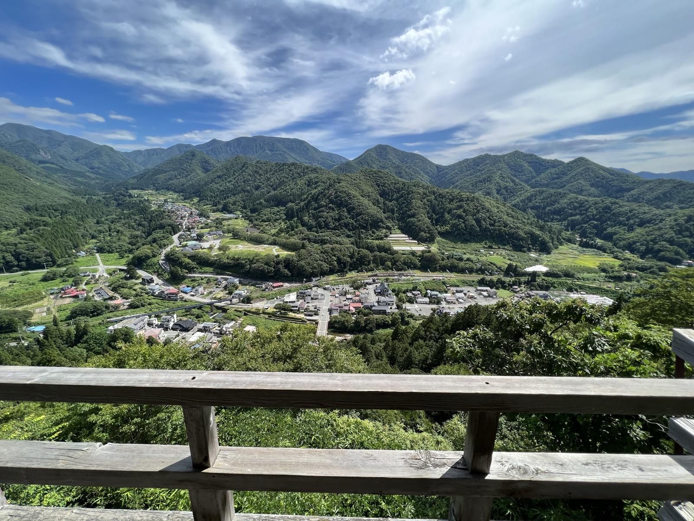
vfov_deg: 89.9
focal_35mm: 13
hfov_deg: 106.2
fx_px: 261
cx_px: 347
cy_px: 260
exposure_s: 1/943
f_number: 1.8
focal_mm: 1.57
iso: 32
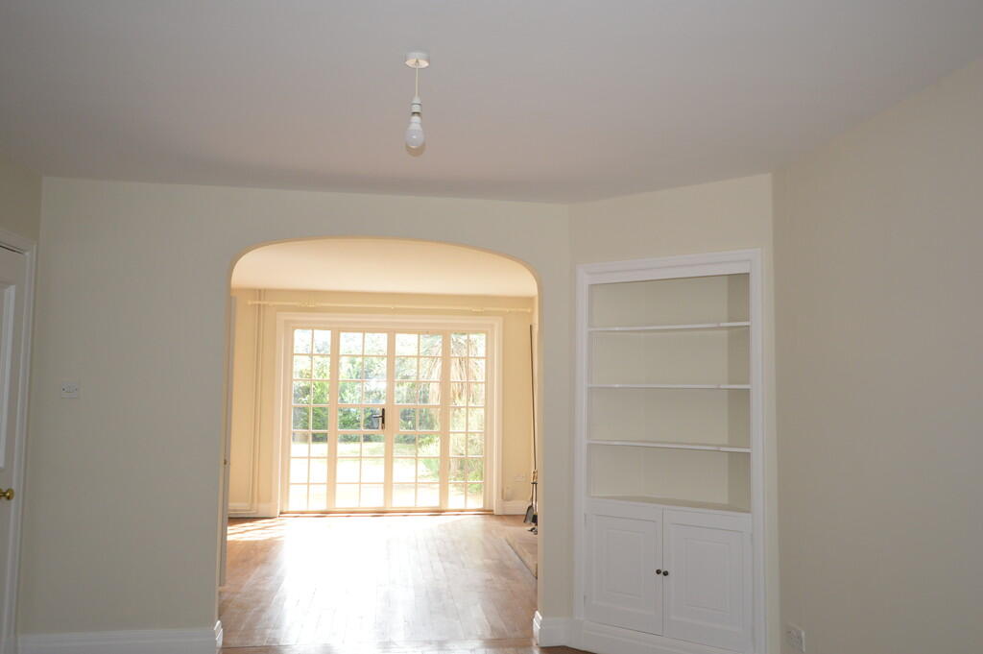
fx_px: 818
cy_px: 327
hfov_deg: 62.0
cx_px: 492
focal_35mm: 30
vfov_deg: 43.5
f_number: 5.6
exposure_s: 1/60
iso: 500
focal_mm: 20
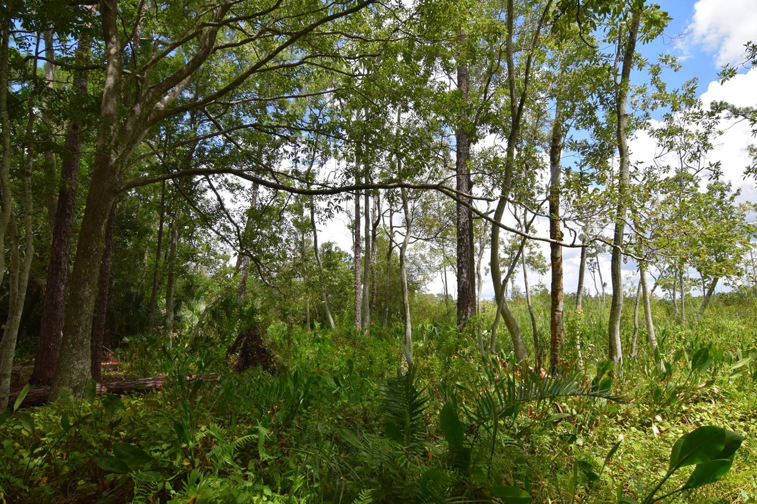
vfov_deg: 68.7
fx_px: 369
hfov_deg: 91.5
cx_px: 399
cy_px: 257
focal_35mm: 18
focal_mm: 11
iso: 400
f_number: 11
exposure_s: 1/400
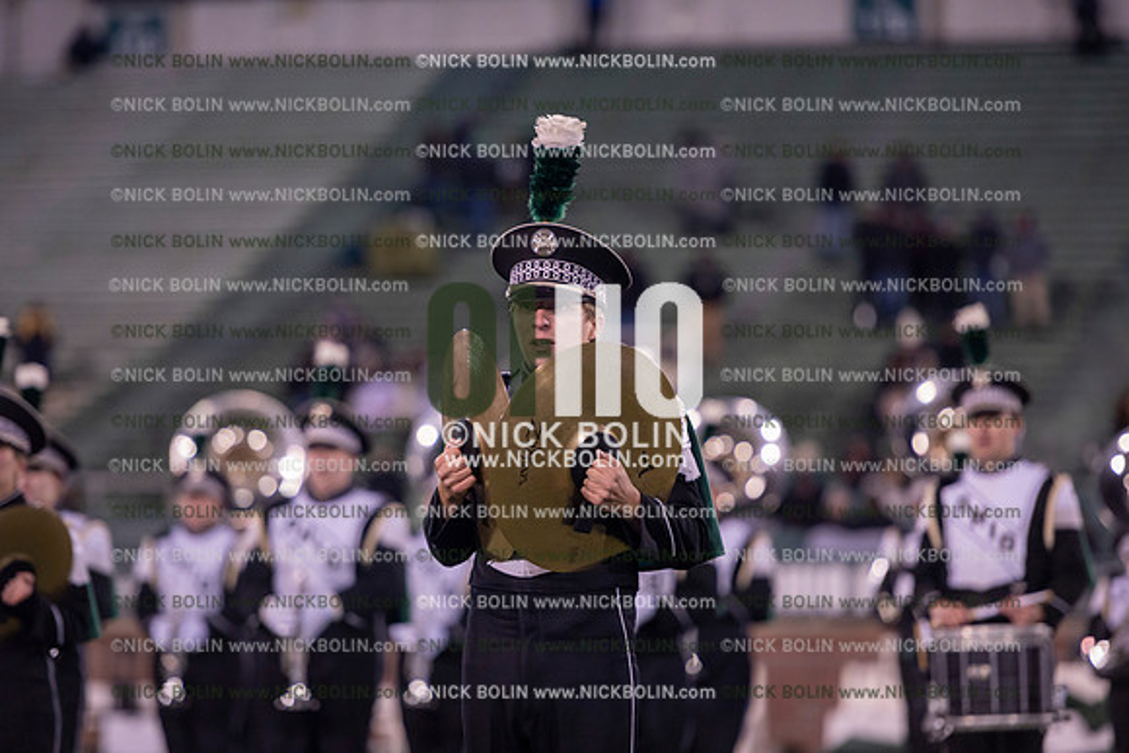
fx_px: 5803
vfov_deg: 7.4
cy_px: 376
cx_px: 564
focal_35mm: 185
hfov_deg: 11.1
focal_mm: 185
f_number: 2.8
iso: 2500
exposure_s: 1/1250
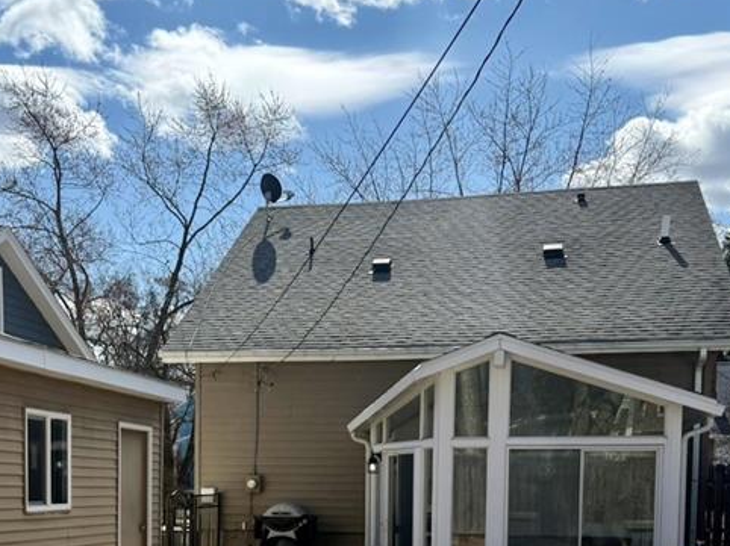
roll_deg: -1.0
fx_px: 1075
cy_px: 538
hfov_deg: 37.2
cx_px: 267
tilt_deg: -3.8
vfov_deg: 27.0
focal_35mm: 51
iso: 100
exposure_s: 1/6711
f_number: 1.78
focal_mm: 6.76
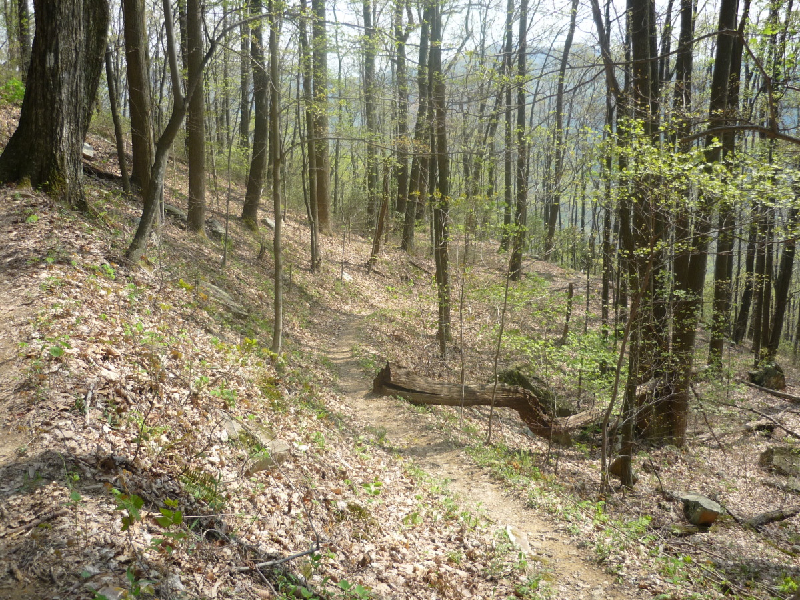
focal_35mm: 33
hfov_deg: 55.4
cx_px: 400
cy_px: 300
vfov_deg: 42.9
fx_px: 763
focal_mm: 5.5
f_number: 2.8
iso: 100
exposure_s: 1/500
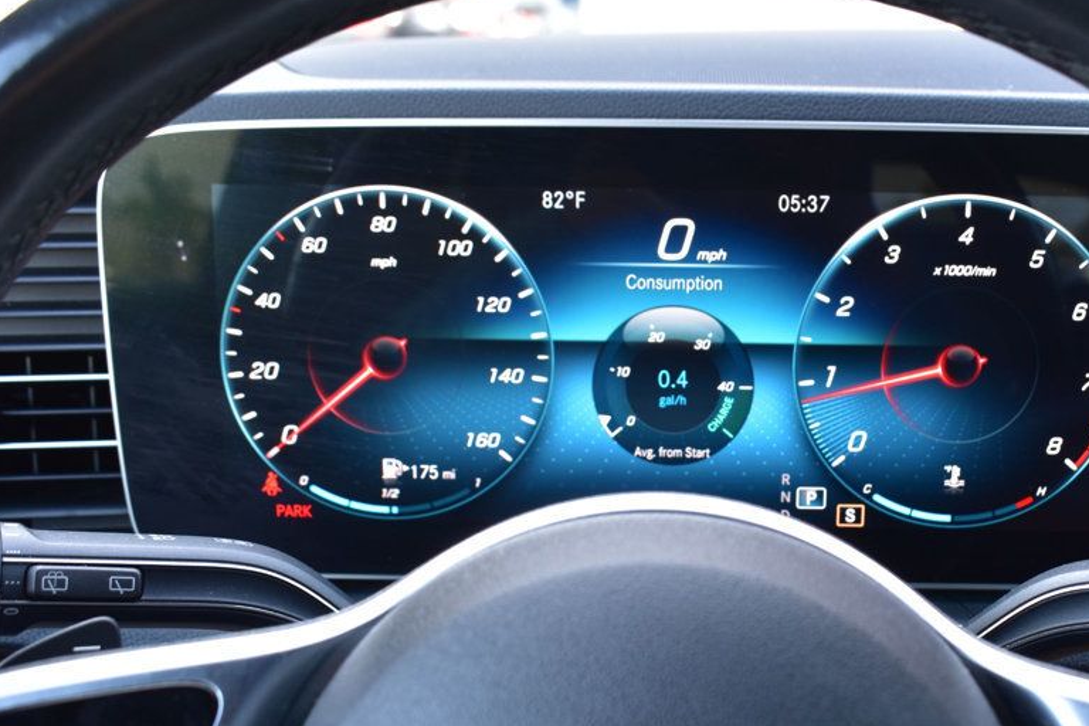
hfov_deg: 40.8
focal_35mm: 48
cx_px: 698
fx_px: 1452
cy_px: 441
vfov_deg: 28.0
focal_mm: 24
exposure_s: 1/25
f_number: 7.1
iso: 400
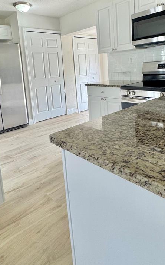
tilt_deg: -7.8
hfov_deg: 49.3
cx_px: 87
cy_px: 93
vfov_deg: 70.8
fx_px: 180
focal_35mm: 25
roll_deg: +3.8
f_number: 2.2
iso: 125
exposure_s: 1/120
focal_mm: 2.22
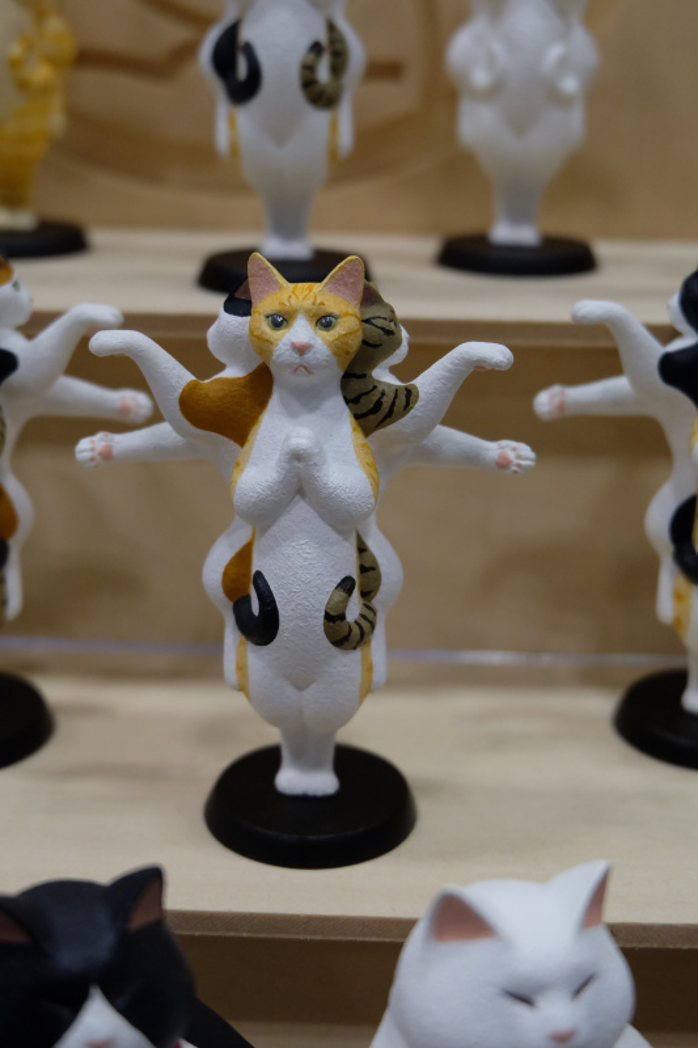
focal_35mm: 49
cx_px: 349
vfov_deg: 40.4
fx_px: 1426
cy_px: 524
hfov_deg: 27.5
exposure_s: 1/125
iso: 1600
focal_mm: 32.5
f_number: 5
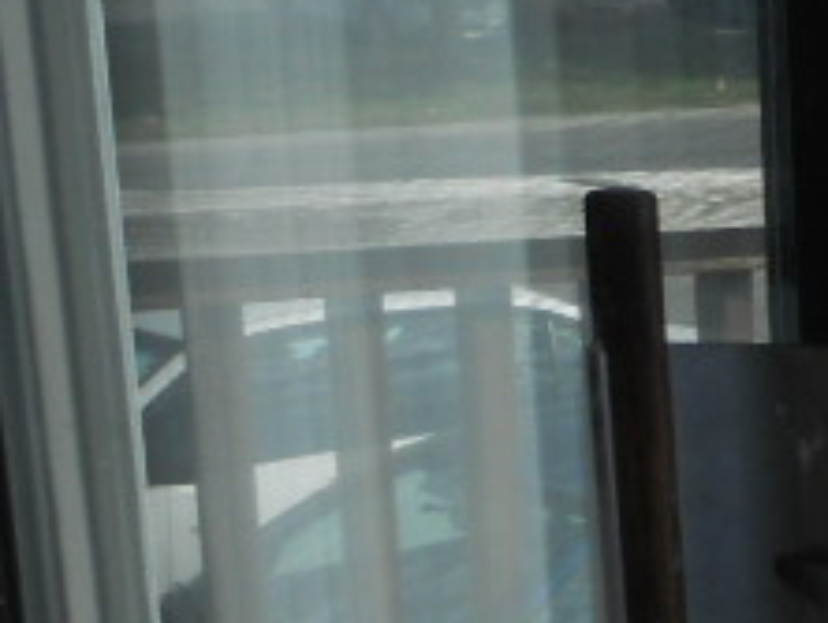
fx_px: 3089
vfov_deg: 11.3
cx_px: 1492
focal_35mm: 129
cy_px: 754
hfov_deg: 13.6
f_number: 2.7
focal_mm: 5
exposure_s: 1/800
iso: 80
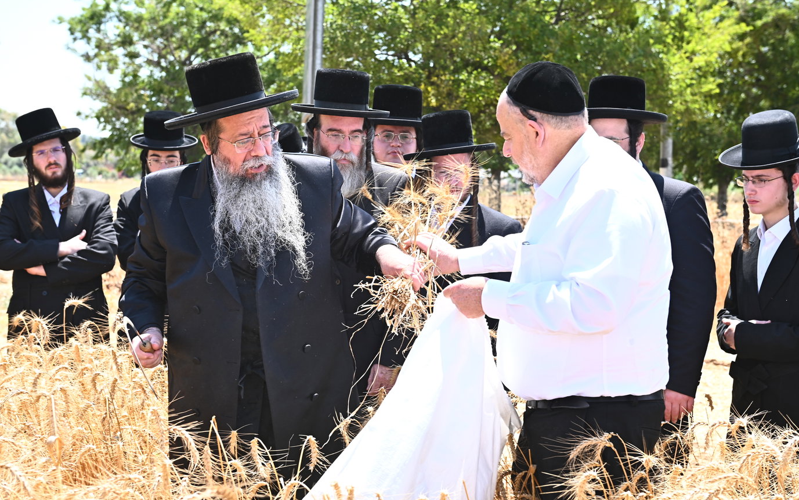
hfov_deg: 35.1
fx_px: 1263
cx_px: 397
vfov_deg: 22.4
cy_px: 270
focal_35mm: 58
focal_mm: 56
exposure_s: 1/200
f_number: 5.6
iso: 160
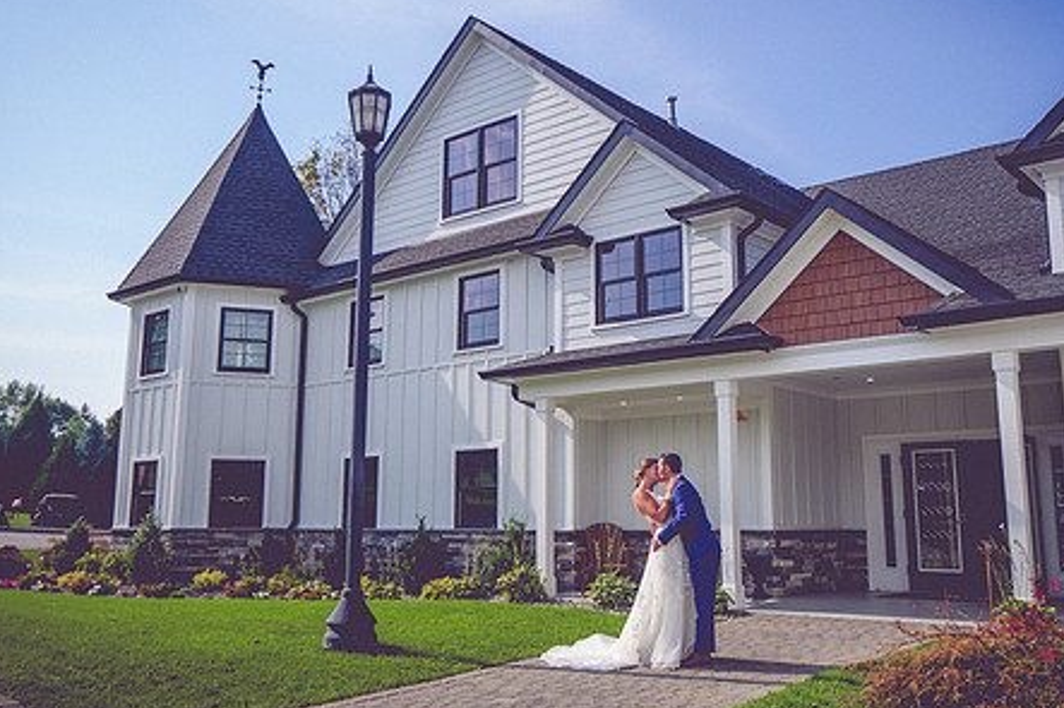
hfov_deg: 55.7
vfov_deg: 38.8
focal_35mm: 34
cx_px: 577
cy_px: 333
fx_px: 1004
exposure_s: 1/1000
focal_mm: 24
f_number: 4
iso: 125
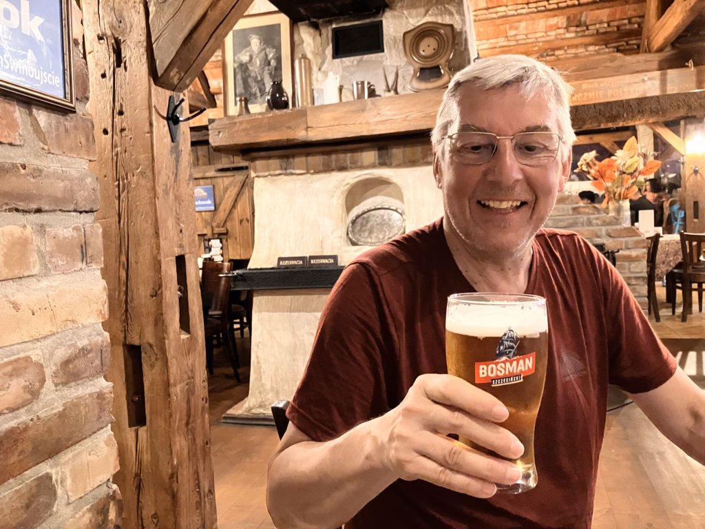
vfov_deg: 49.7
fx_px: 570
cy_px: 264
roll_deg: +3.4
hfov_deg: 63.4
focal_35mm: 28
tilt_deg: -3.4
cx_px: 352
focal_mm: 3.99
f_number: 1.8
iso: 1000
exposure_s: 1/17
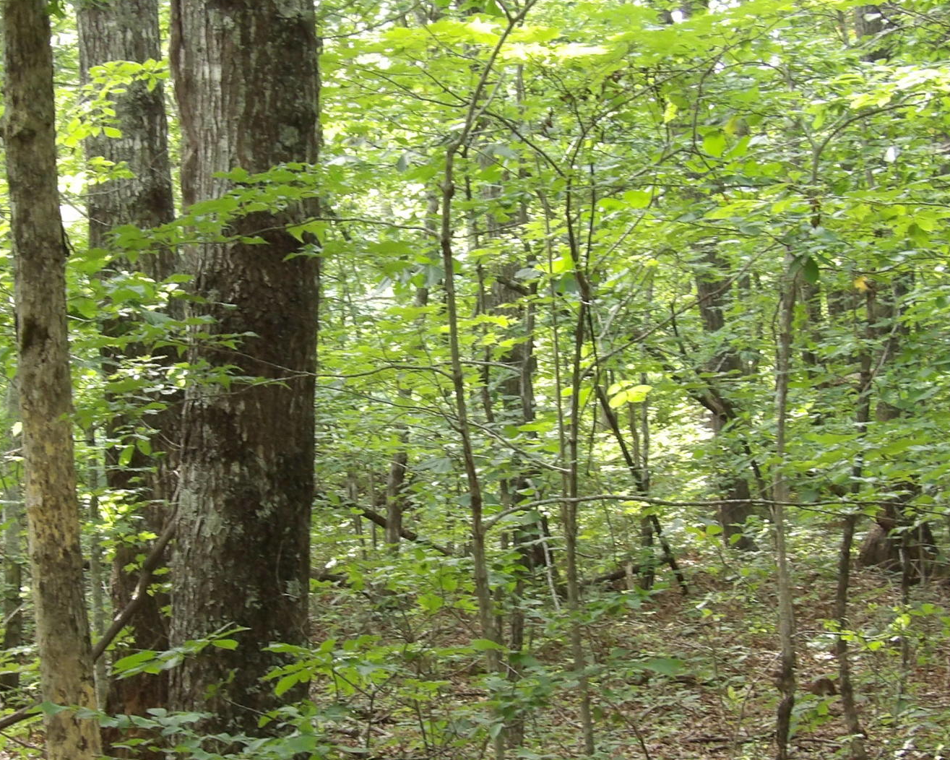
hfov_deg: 16.3
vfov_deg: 13.1
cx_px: 426
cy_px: 438
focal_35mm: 118
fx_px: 3318
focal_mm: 9.5
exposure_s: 1/21
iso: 200
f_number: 3.9
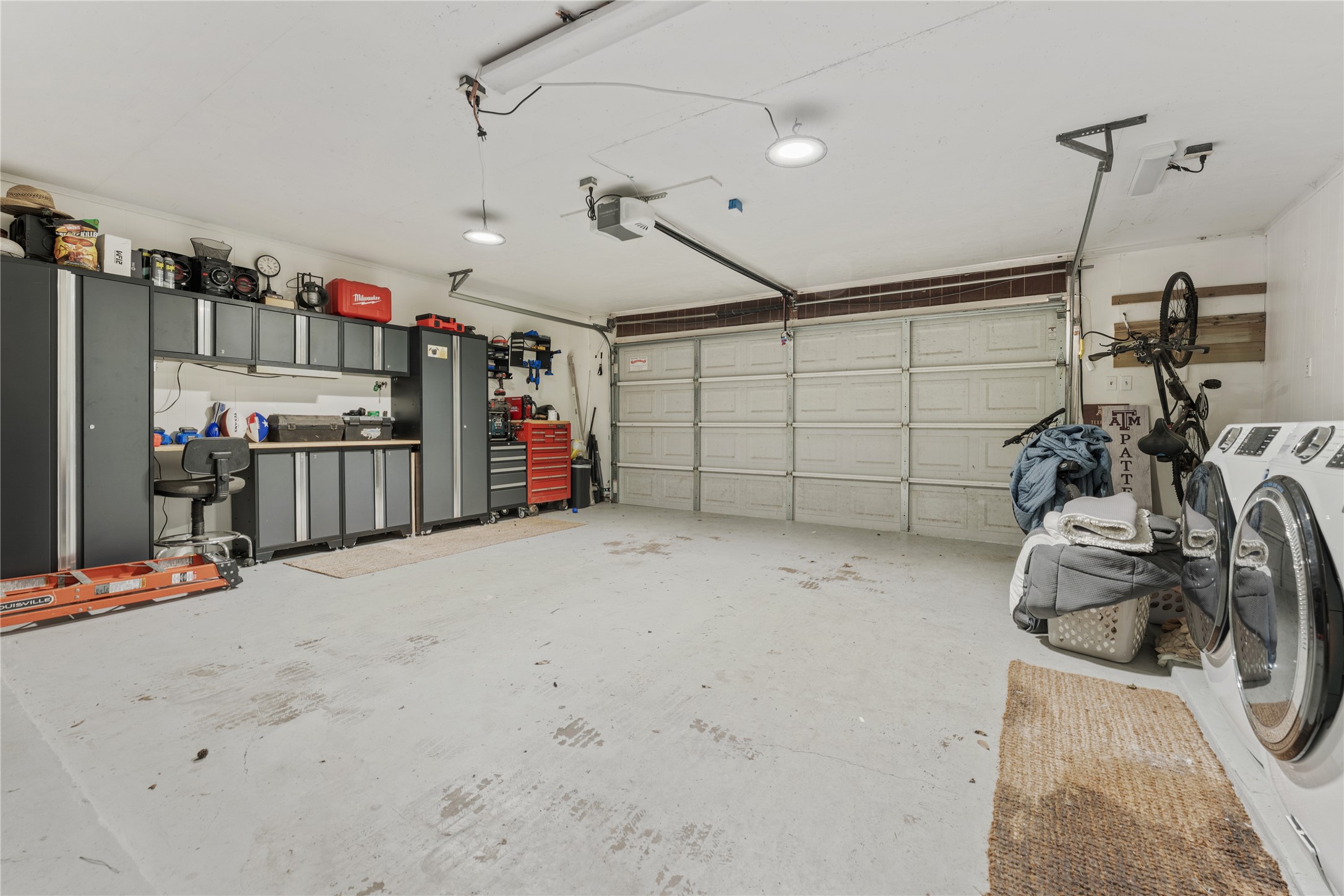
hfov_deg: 100.8
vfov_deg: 77.7
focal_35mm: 15
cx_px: 672
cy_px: 448
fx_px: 556
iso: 100
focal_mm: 14.9
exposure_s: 1.6
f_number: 8
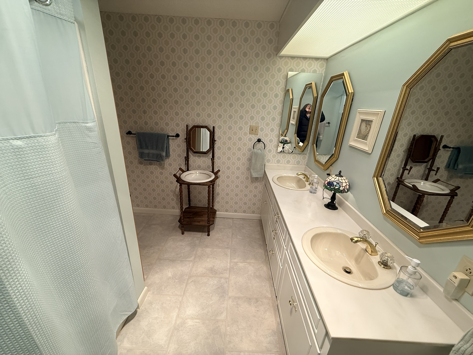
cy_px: 178
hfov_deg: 102.1
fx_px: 191
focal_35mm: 14
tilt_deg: -18.4
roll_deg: -3.0
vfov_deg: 85.7
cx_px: 236
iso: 125
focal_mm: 2.22
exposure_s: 1/120
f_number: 2.2
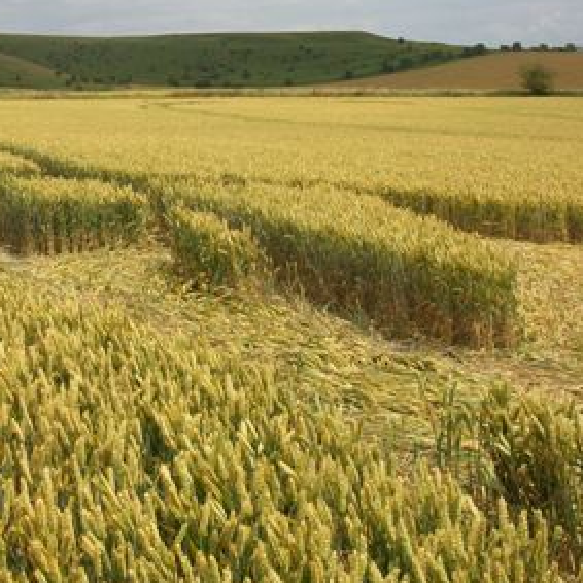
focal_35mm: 62
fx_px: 1181
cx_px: 276
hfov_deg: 27.7
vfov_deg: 27.4
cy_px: 156
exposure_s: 1/500
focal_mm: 5.7
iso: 64
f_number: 5.5
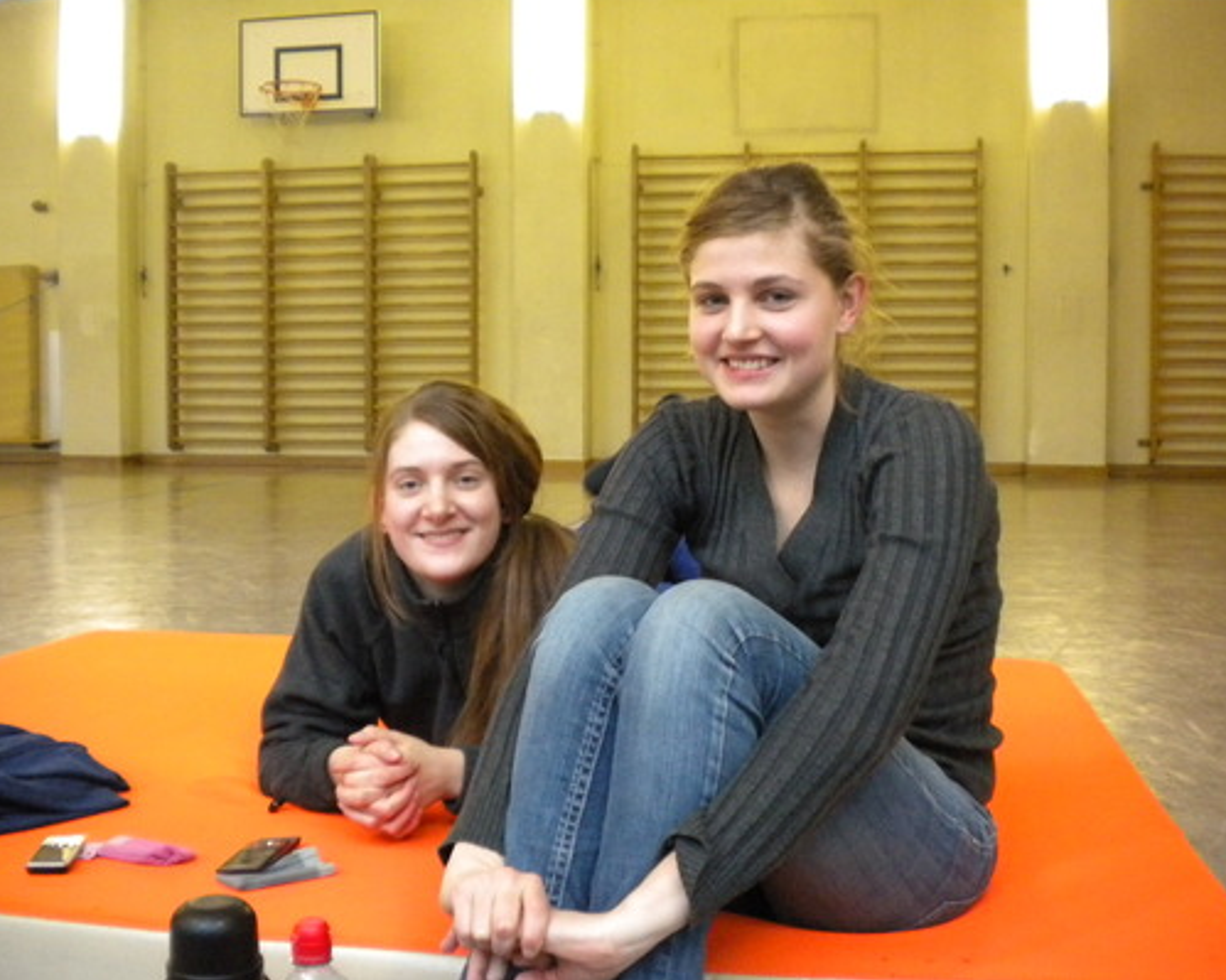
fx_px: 1342
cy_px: 488
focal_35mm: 37
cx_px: 614
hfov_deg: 49.1
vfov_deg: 40.1
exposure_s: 1/31.6
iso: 800
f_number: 3.1
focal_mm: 6.3
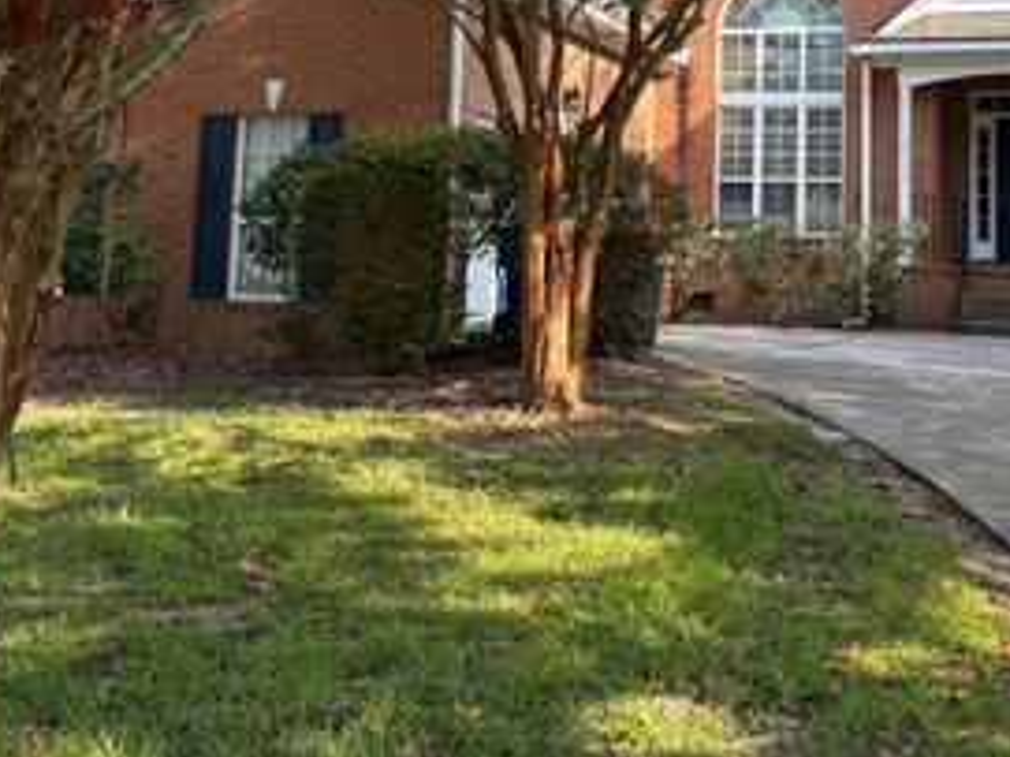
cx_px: 701
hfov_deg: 39.0
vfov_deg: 29.1
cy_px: 88
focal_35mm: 48
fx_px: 1400
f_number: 1.6
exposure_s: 1/519
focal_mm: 5.96
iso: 50
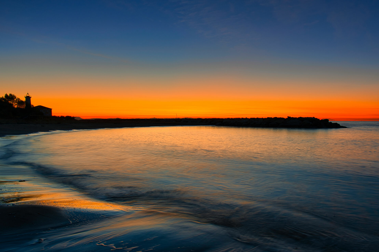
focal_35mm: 25
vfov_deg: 51.1
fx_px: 263
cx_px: 216
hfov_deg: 71.2
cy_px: 142
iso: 63
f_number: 11
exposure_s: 1.6
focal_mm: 20
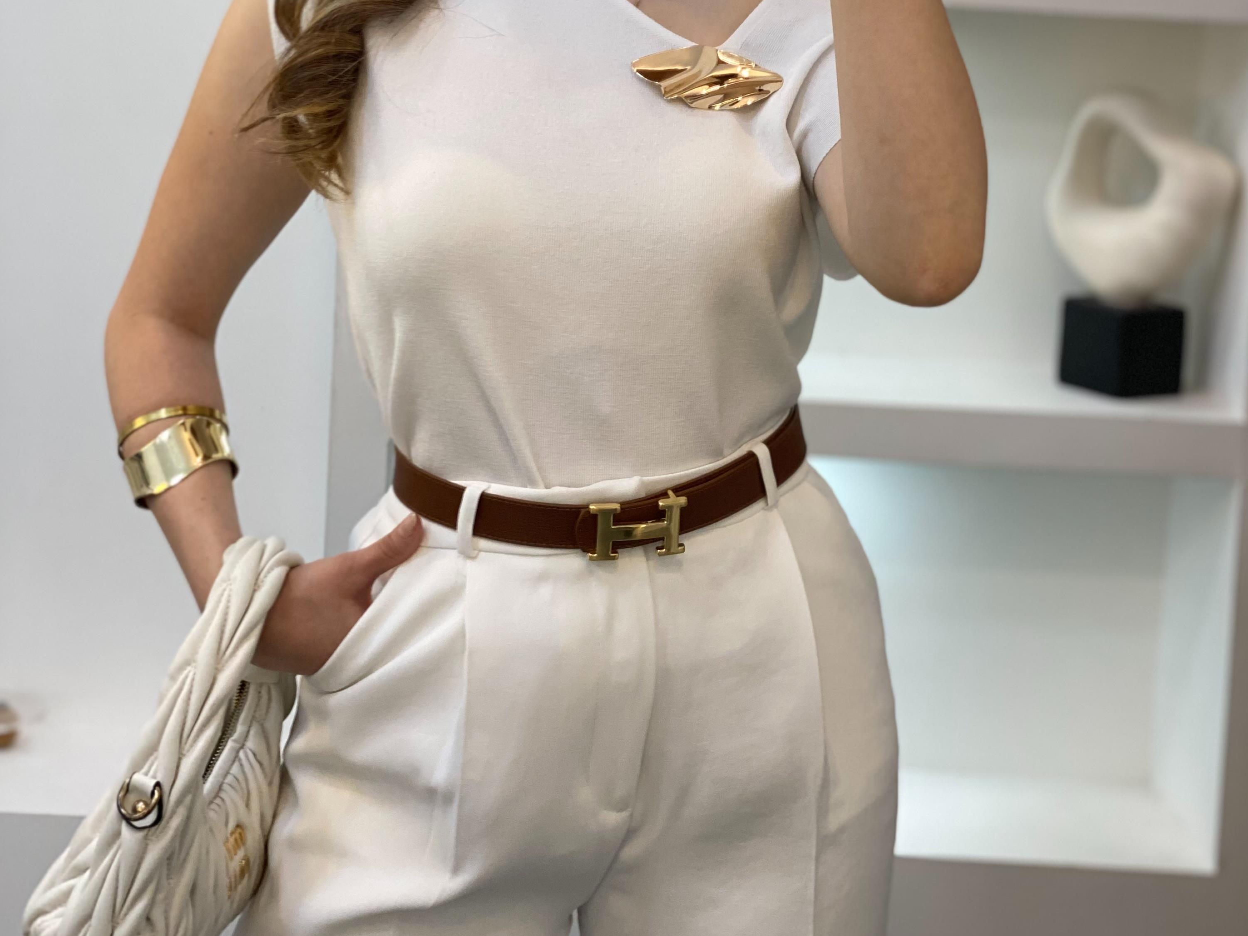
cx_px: 623
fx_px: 2524
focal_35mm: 70
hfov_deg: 27.8
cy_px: 133
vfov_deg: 20.7
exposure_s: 1/122
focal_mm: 6
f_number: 2
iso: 80
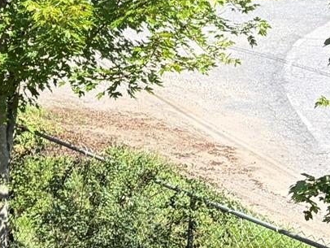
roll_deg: +2.1
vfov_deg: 11.3
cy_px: 53
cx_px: -142
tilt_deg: -12.1
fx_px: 1250
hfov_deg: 14.2
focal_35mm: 131
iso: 50
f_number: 1.6
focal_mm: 5.96
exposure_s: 1/1484
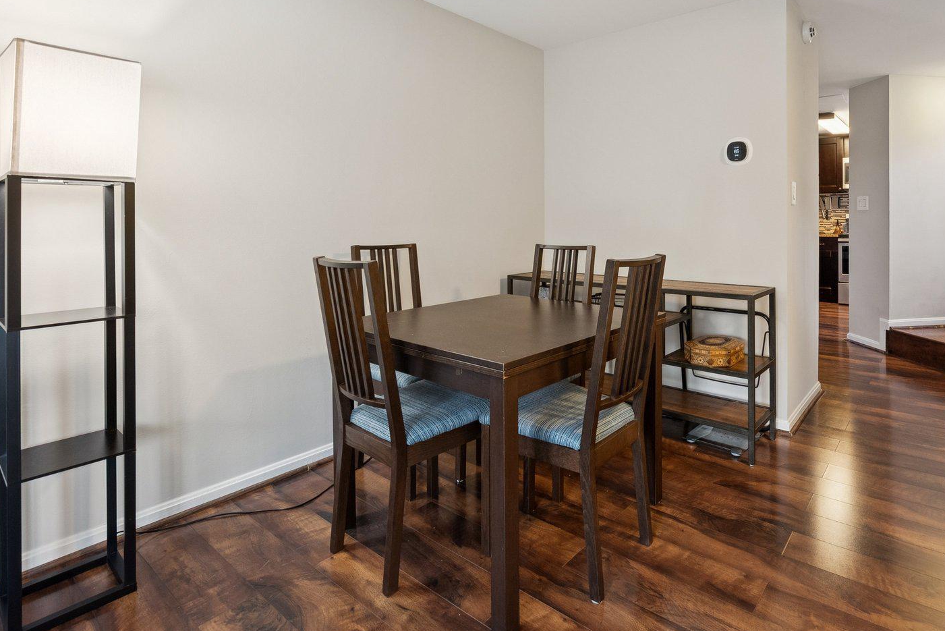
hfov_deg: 85.6
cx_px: 576
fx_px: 499
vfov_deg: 63.4
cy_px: 225
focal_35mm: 19
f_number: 7.1
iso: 640
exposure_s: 1/13
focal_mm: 13
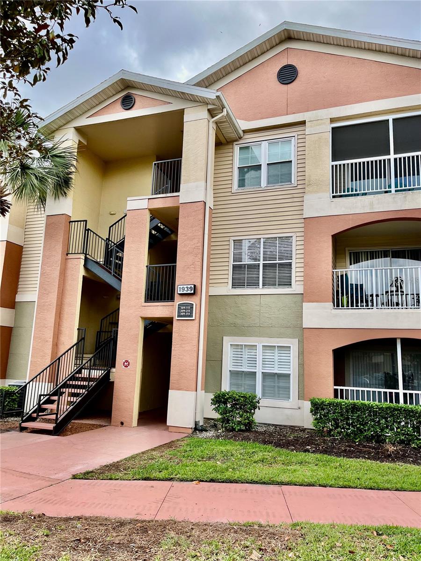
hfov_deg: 53.1
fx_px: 422
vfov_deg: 67.3
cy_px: 280
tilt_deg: +10.0
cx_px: 210
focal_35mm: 26
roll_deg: -2.0
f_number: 1.6
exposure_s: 1/804
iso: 50
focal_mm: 5.1
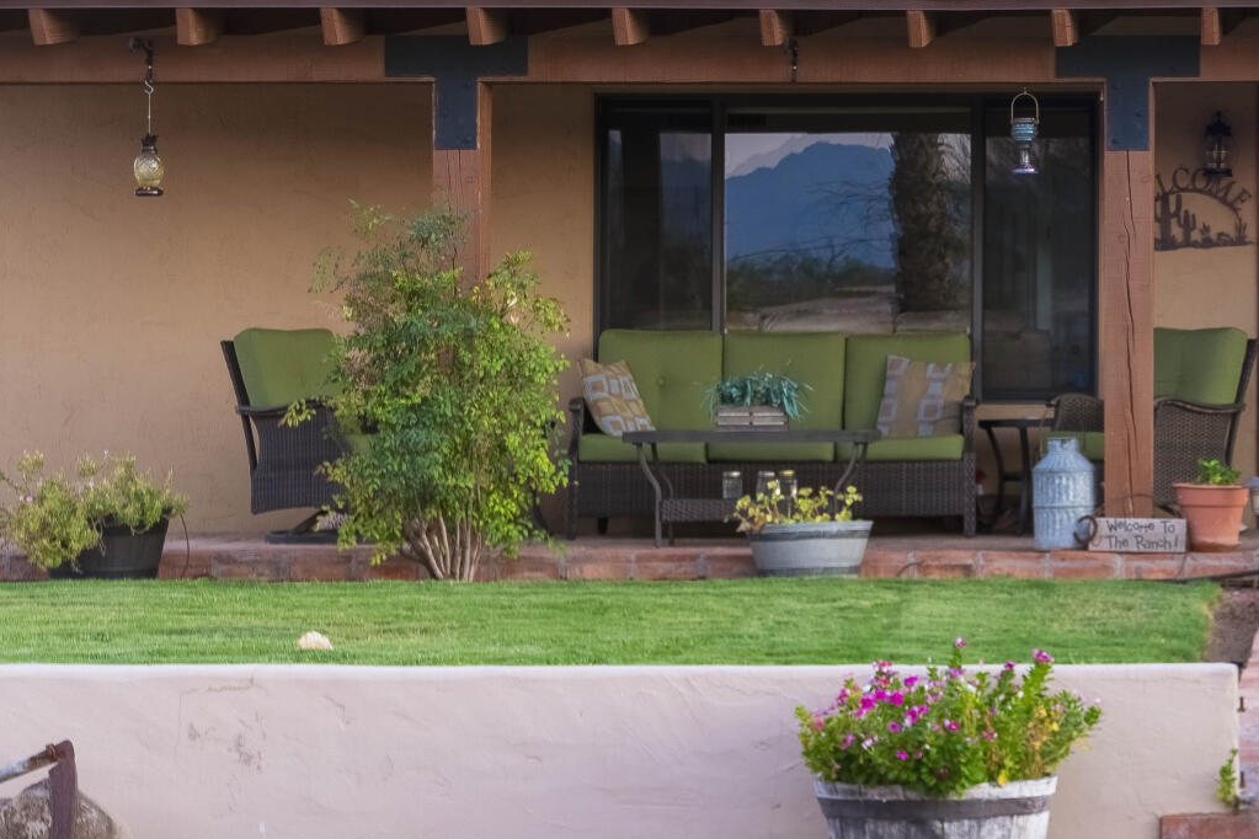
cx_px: 1385
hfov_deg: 15.1
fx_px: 4616
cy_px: 106
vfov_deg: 10.3
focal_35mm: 132
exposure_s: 1/200
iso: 160
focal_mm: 45
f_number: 8
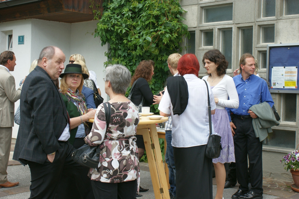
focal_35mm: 60
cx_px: 150
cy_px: 100
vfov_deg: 22.6
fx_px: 498
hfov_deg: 33.4
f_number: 8
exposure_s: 1/125
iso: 100
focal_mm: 40
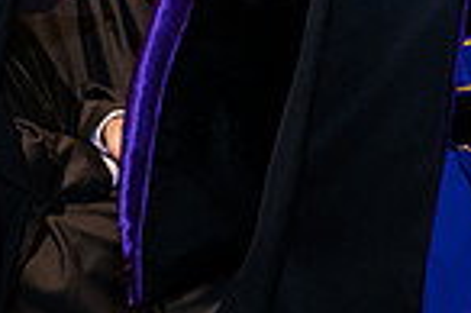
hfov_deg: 7.7
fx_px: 3437
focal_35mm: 263
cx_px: 736
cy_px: -244
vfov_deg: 5.1
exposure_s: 1/200
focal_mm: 66
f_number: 6.3
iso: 1600
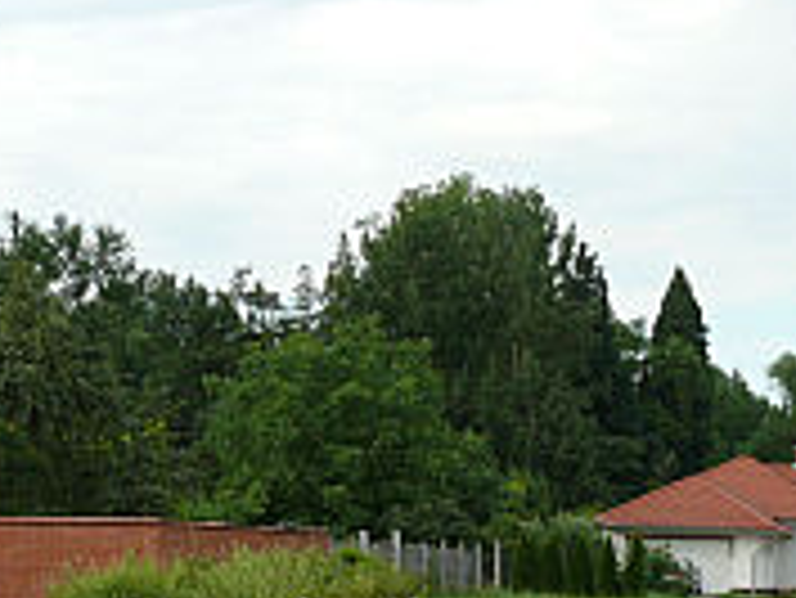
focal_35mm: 89
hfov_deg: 22.0
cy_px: 697
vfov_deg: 16.0
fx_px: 2048
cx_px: 328
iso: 100
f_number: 5
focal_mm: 7.4
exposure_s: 1/200
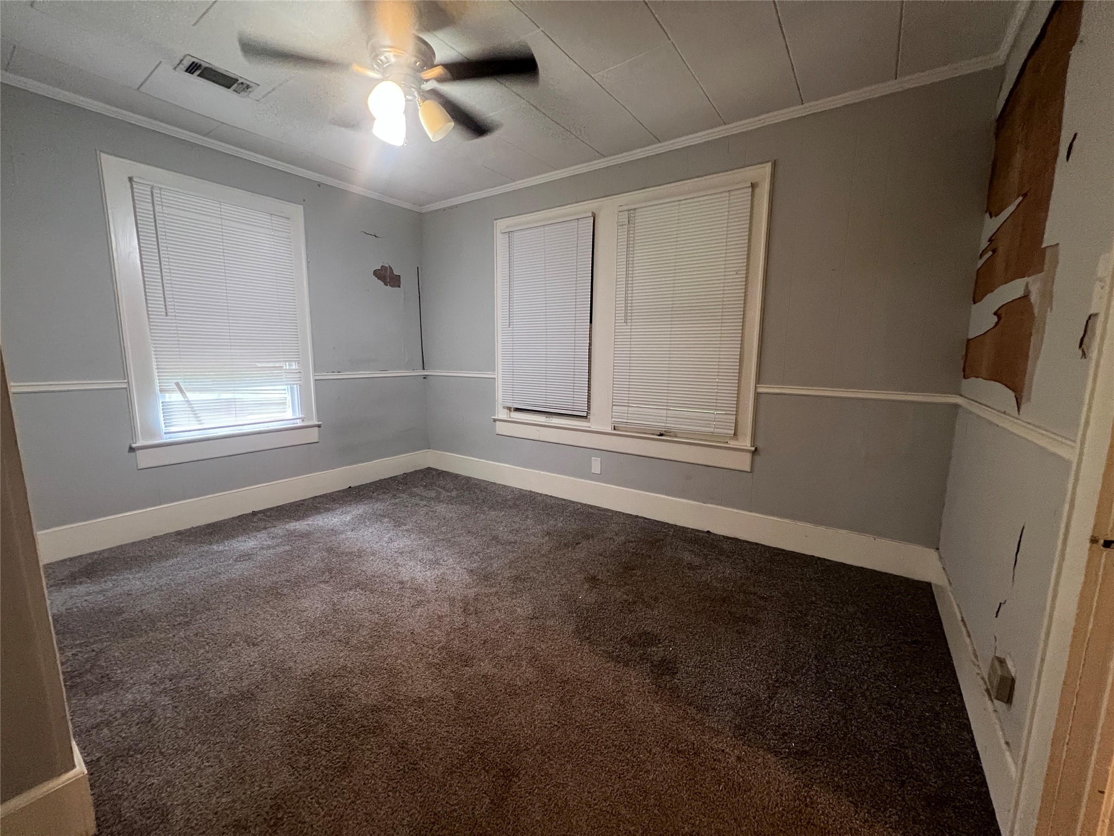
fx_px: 418
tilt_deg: -8.8
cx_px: 557
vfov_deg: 89.9
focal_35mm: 13
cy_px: 418
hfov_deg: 106.2
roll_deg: -0.9
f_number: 1.8
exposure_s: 1/60
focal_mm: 1.57
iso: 500
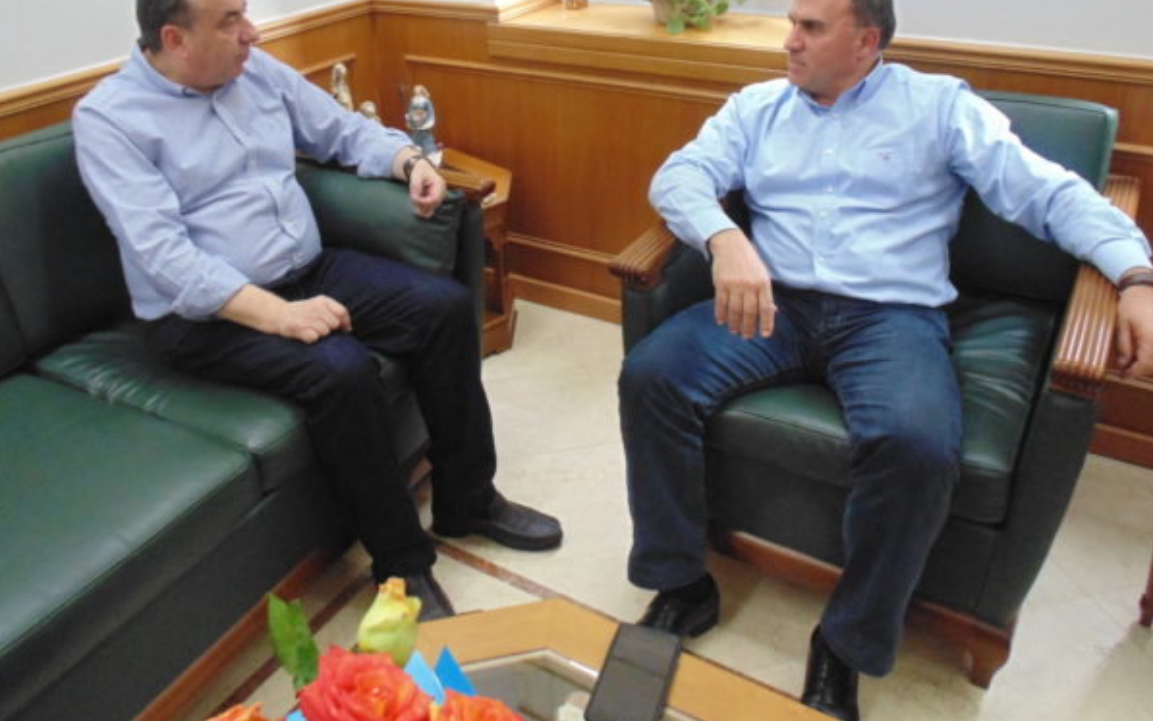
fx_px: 943
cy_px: 222
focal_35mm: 30
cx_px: 527
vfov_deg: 41.1
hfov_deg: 62.8
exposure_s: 1/25
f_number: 3.1
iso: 400
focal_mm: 4
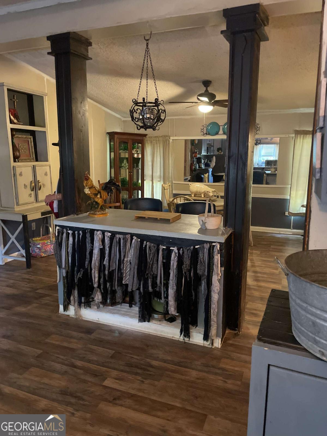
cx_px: 164
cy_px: 218
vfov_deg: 67.3
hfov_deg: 53.1
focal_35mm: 26
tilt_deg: -11.2
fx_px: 327
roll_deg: -0.2
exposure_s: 1/30
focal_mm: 4.2
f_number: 1.6
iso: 800
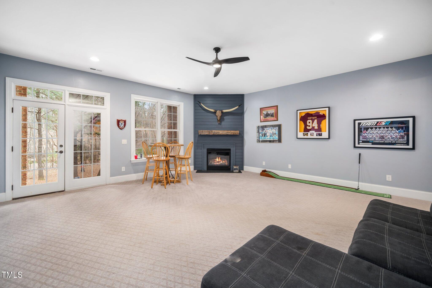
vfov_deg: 81.2
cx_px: 216
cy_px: 144
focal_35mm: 14
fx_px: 168
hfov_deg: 104.3
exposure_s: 1/3
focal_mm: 14
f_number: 7.1
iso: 640
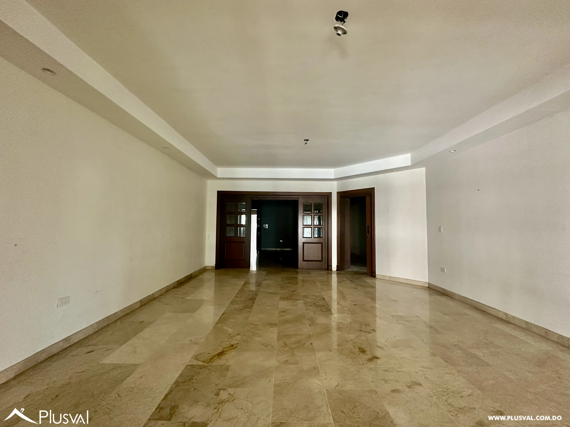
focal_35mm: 14
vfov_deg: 85.7
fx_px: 231
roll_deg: -0.2
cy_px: 214
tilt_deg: +2.8
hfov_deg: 102.1
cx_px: 285
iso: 320
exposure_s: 1/76
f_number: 2.2
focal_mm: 2.22
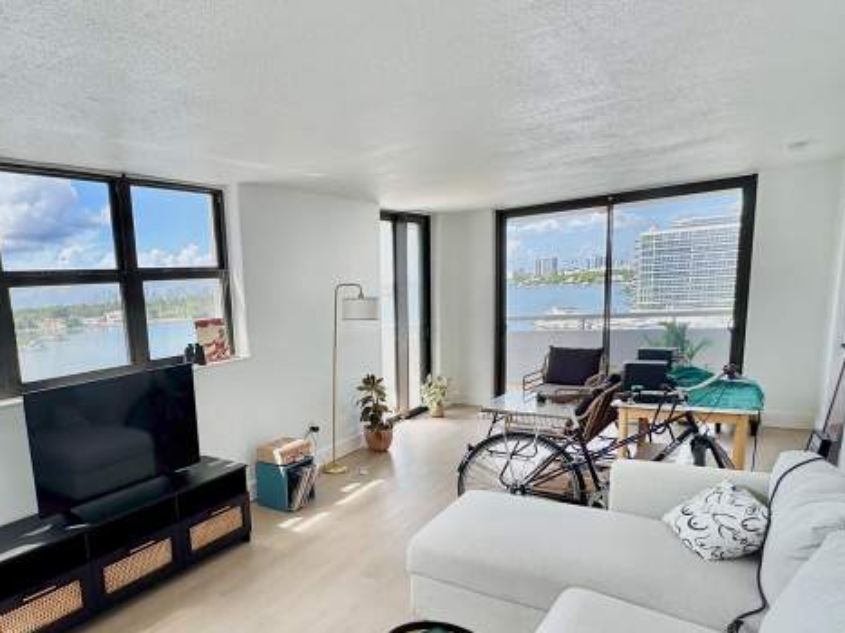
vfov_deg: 56.1
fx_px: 586
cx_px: 244
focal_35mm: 24
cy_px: 398
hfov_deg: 68.4
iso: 40
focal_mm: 2.22
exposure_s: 1/151
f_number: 2.2
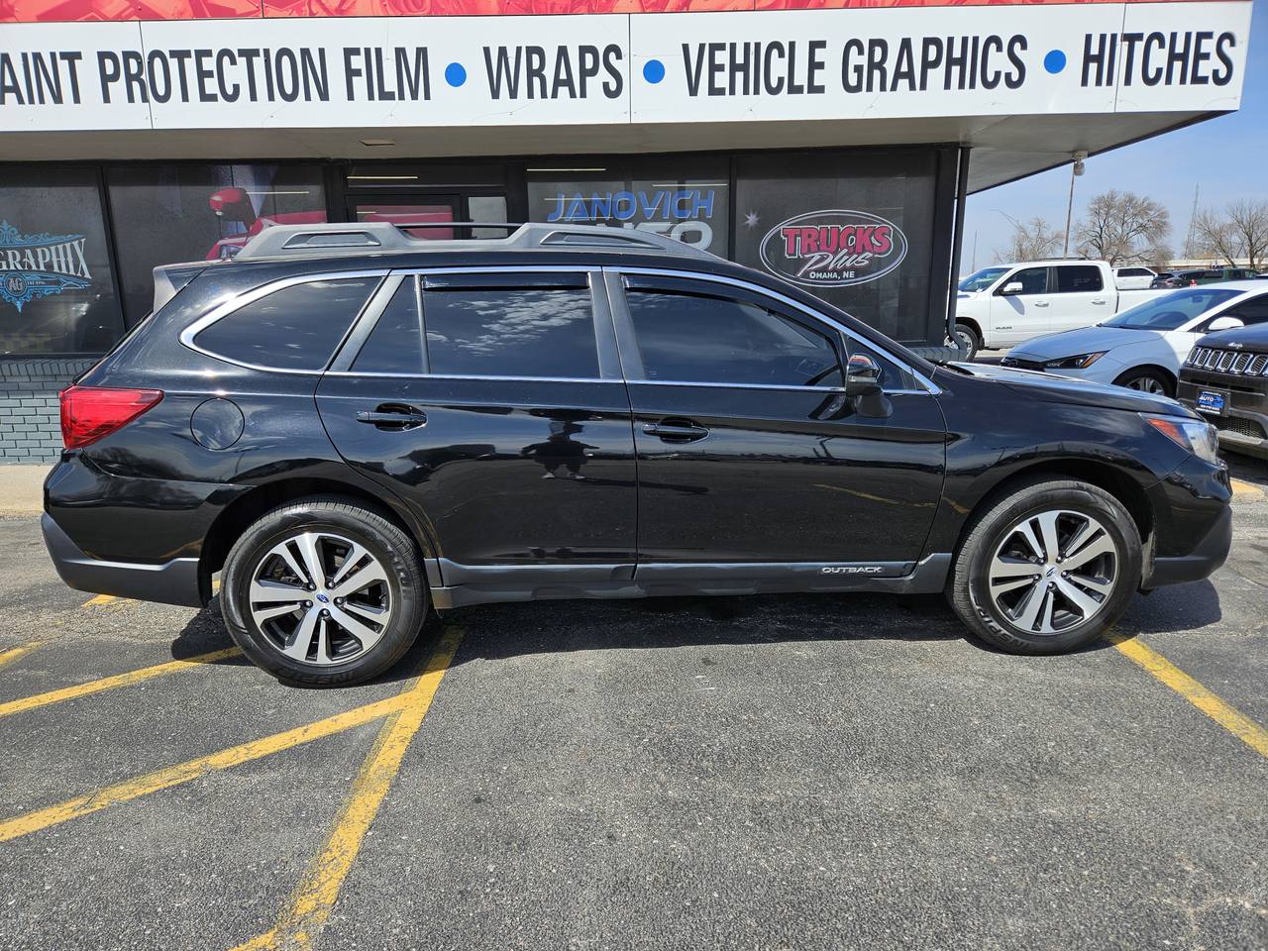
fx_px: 843
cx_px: 634
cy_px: 476
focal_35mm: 23
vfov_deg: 58.9
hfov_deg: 73.9
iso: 25
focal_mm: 5.4
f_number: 1.8
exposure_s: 1/1628
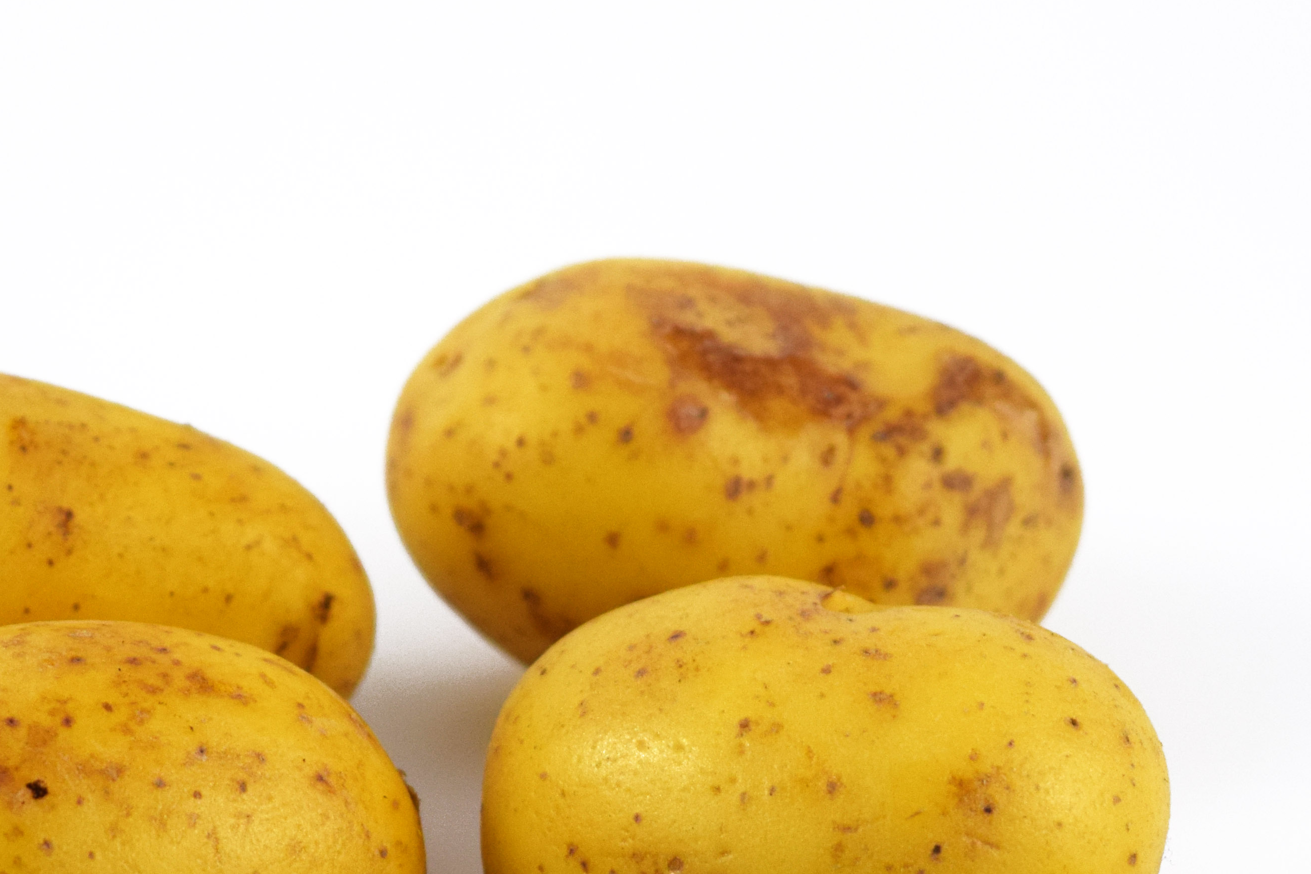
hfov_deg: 10.9
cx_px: 408
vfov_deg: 7.2
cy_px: 738
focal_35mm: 189
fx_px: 6888
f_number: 6.3
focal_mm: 55
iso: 400
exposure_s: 1/160
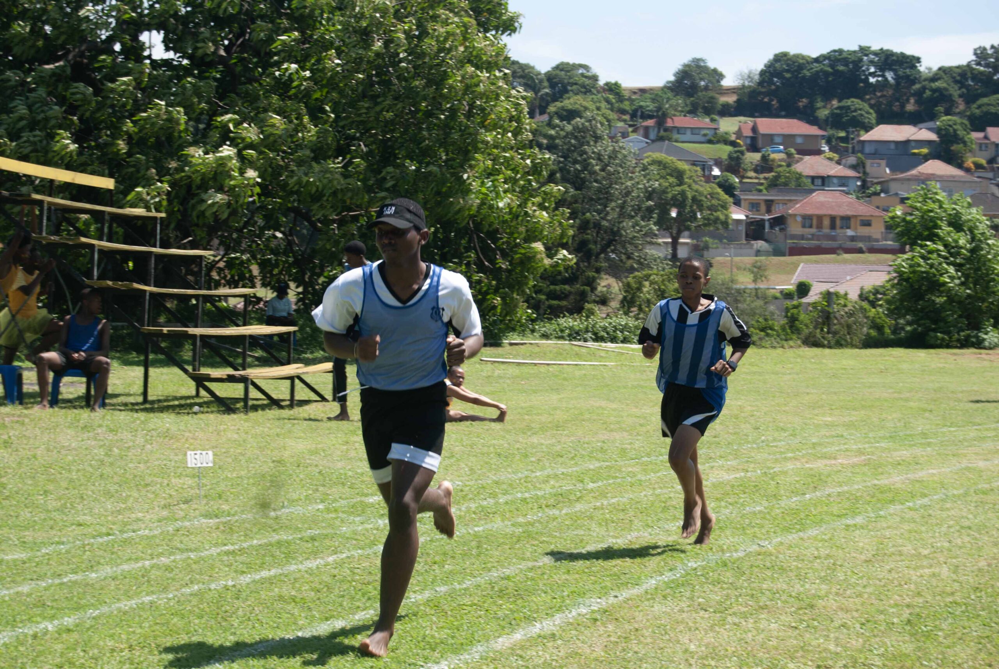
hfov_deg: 24.6
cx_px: 500
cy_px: 334
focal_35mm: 82
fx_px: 2292
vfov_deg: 16.6
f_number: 6.3
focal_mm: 55
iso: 100
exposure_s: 1/160
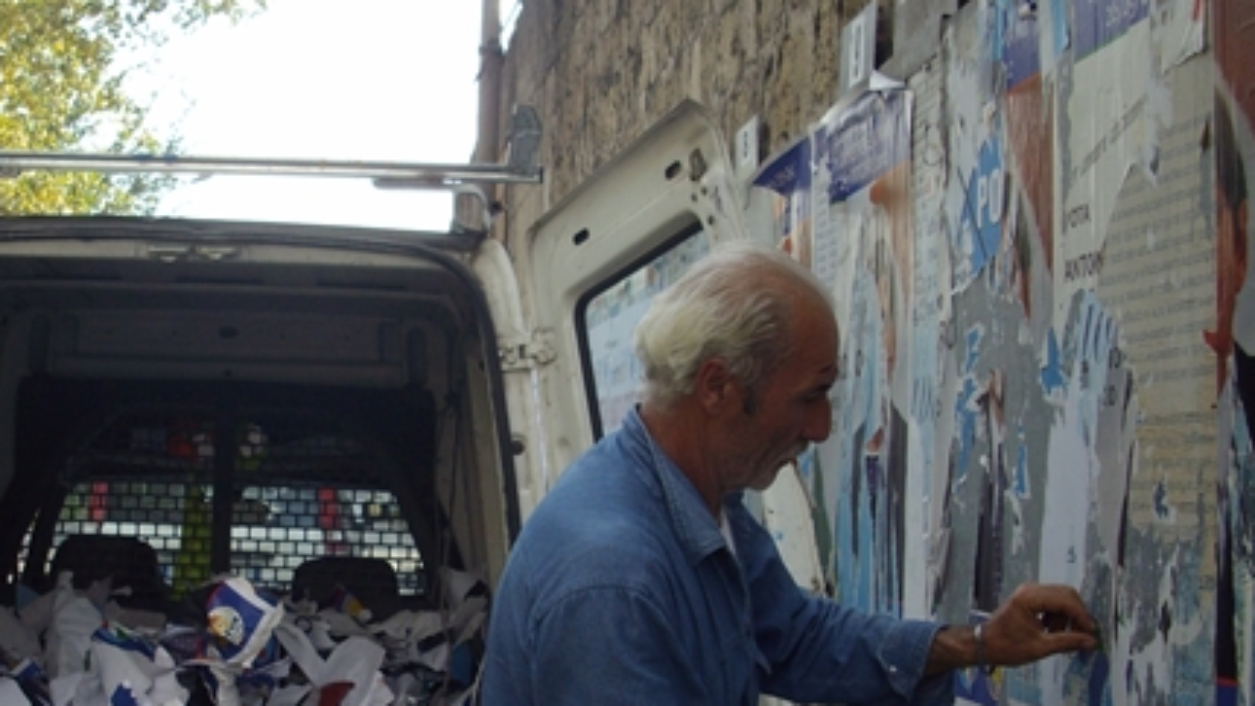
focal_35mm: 60
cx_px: 341
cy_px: 575
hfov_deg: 34.3
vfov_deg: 19.8
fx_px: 1997
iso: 80
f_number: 2.8
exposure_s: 1/250
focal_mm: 6.2
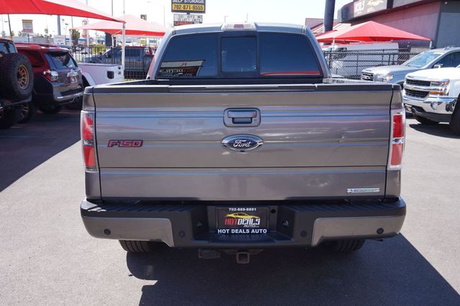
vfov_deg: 41.7
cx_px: 230
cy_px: 153
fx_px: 402
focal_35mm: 32
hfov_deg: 59.5
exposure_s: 1/100
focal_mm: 21
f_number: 7.1
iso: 100
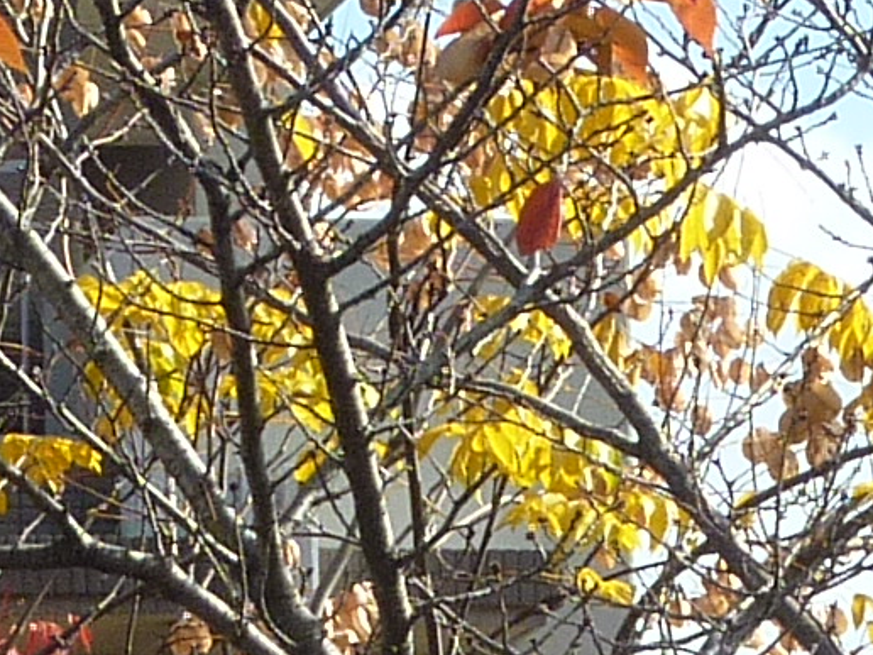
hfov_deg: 4.1
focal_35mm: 480
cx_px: 186
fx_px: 12105
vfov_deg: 3.1
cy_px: 1293
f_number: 4.5
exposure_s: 1/400
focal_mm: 11
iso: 100
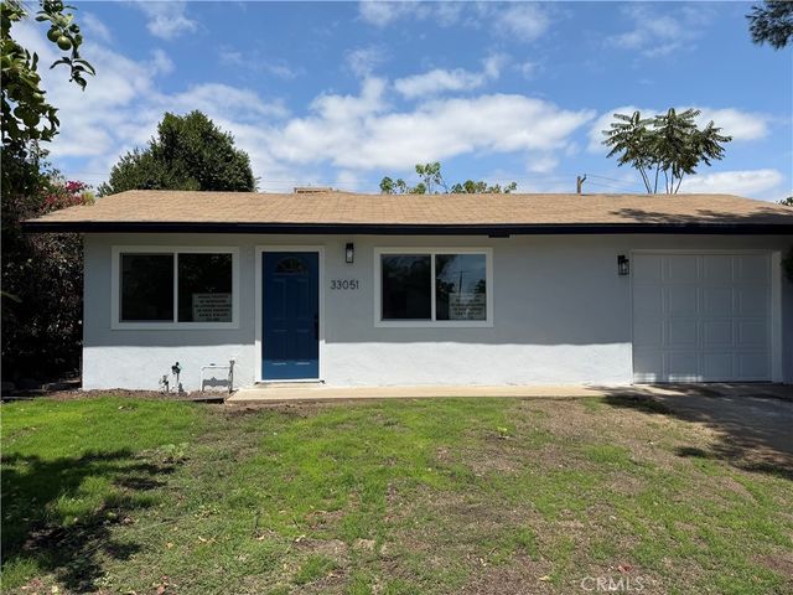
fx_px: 550
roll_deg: +0.3
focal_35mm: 24
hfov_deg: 71.6
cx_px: 396
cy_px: 298
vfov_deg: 56.8
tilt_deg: +1.6
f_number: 1.78
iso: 80
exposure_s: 1/6173
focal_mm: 6.76
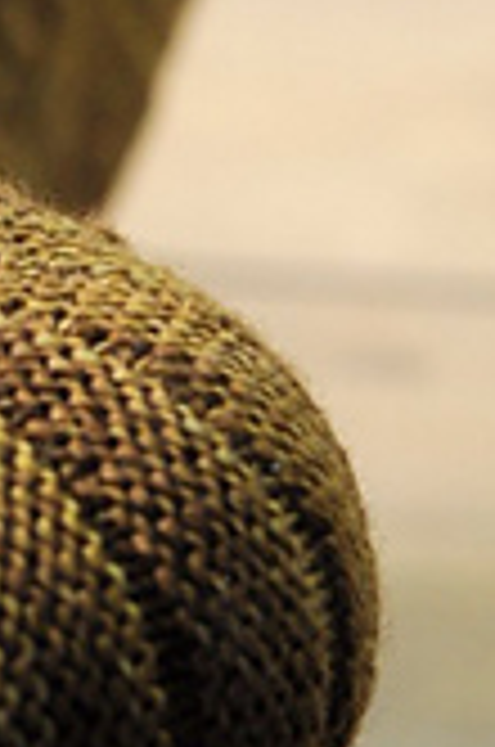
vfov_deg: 7.1
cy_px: -130
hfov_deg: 4.7
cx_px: -331
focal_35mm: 290
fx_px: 6006
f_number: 4
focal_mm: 50
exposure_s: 1/125
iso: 400
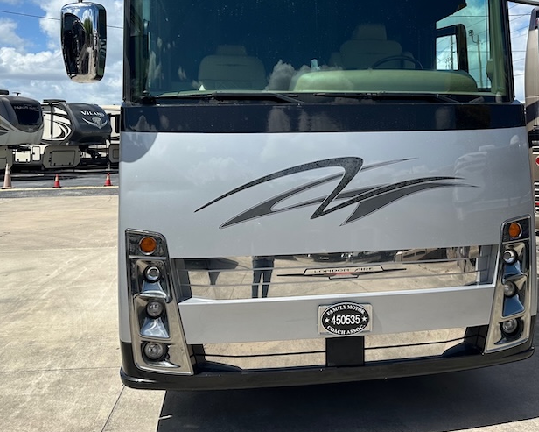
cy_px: 120
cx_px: 322
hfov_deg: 47.7
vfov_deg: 38.4
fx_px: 606
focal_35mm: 38
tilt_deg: +2.0
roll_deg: +0.2
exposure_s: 1/5000
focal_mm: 6.86
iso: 80
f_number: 1.78
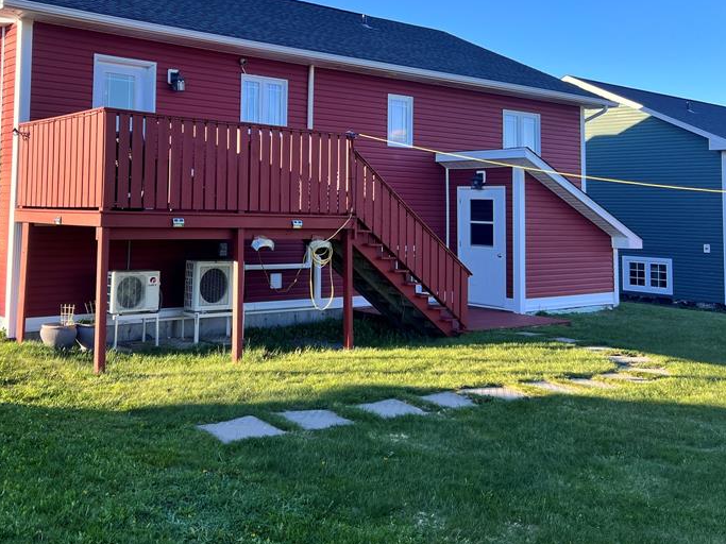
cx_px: 218
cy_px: 150
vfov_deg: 36.1
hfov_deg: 46.8
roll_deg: -0.5
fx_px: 818
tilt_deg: +3.6
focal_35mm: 39
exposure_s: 1/1252
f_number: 1.5
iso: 50
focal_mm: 5.7
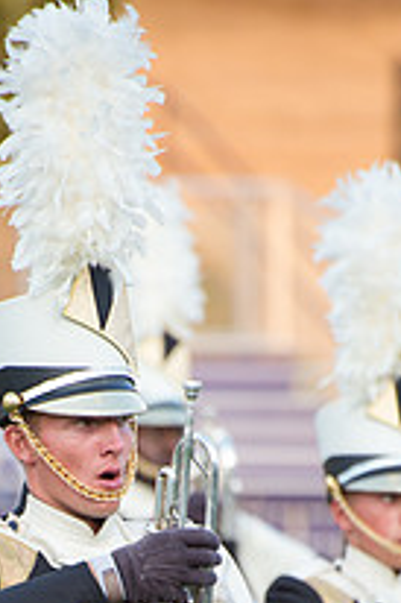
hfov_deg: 2.1
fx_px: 10945
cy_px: 650
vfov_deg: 3.2
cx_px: 86
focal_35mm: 654
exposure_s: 1/200
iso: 900
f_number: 5.6
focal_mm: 300
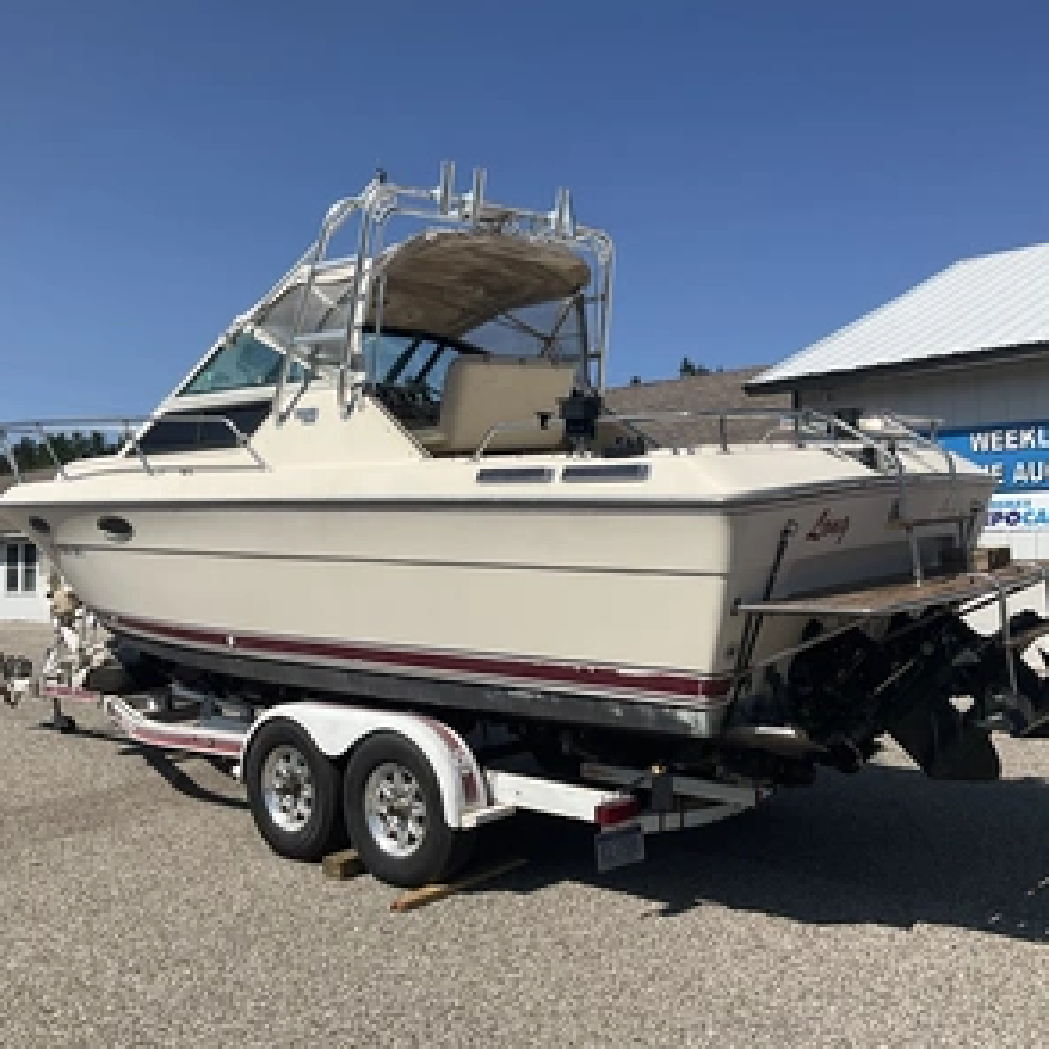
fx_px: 1200
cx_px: 541
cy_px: 523
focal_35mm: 35
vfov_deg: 47.2
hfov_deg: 47.2
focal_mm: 3
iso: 25
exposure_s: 1/3534
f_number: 1.8
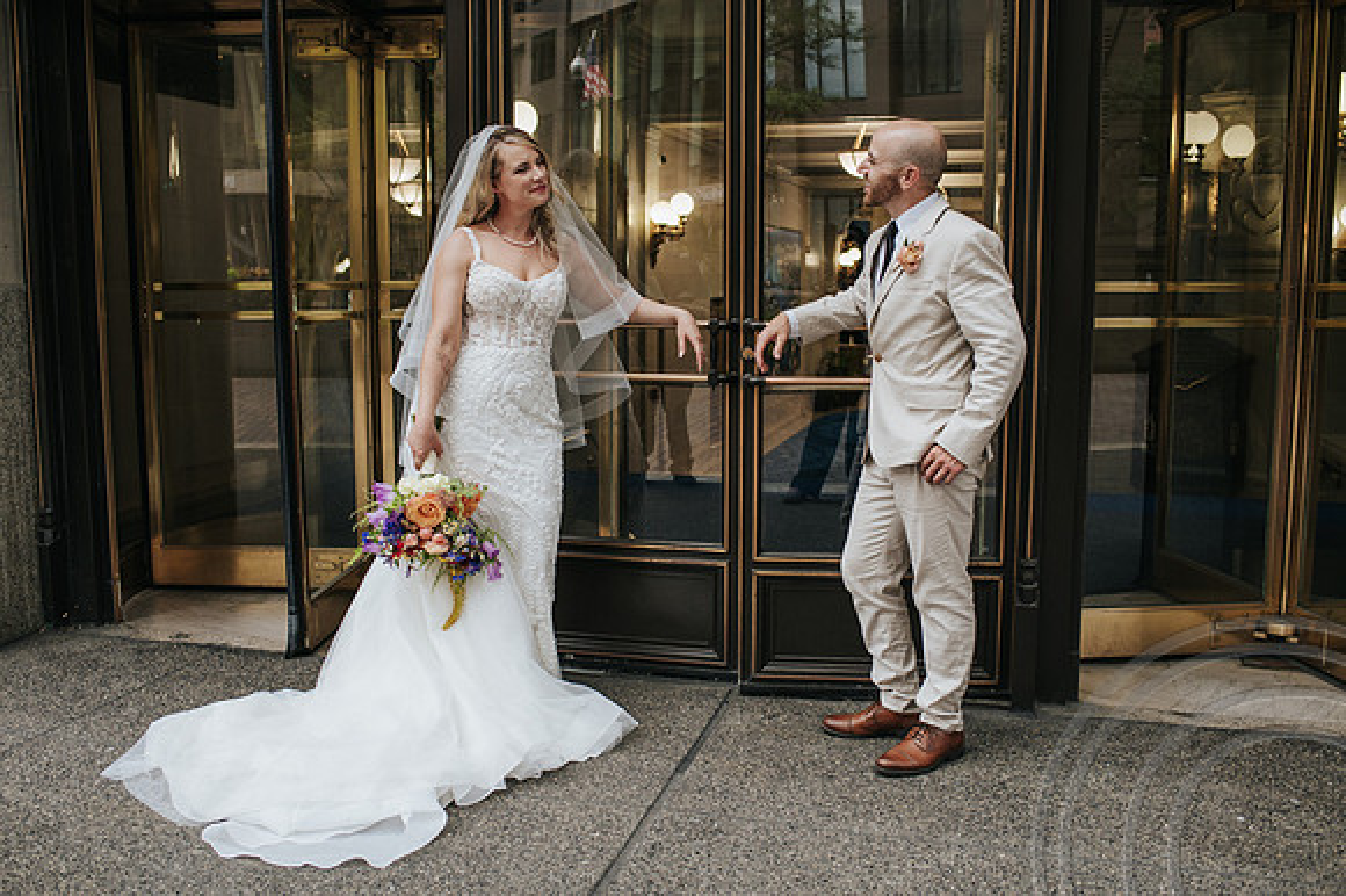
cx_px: 653
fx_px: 1368
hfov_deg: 52.4
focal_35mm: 37
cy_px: 461
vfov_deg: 36.3
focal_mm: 35
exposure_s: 1/320
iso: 900
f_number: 3.2
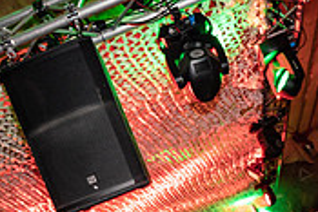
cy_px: 209
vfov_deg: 24.5
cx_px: 220
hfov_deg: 37.0
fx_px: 469
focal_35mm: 53
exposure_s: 1/60
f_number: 4
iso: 1600
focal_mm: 16
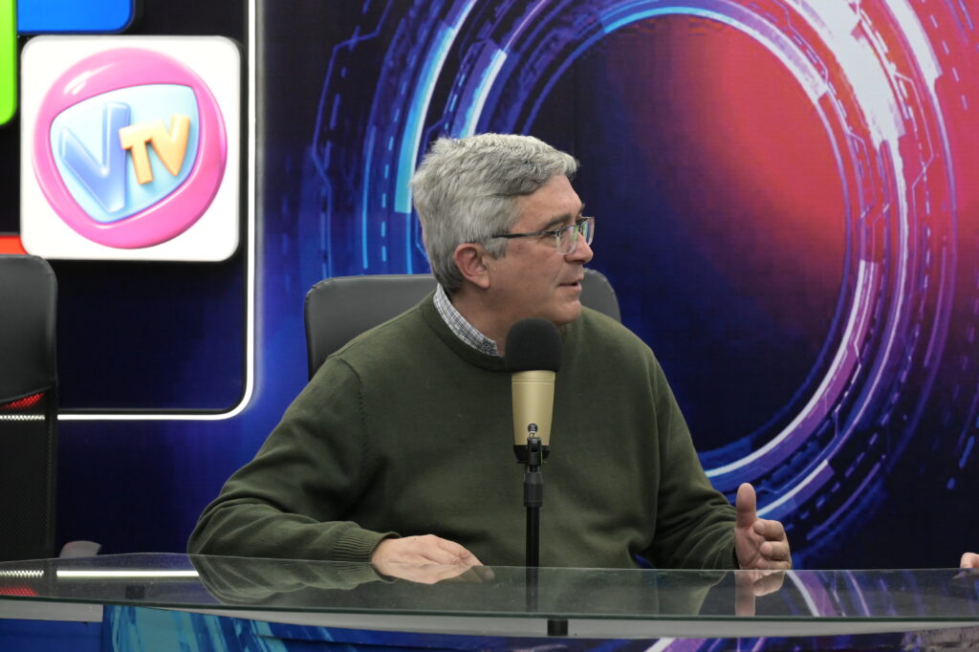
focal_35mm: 120
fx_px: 3262
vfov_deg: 11.4
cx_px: 490
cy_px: 326
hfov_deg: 17.1
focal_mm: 120
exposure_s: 1/250
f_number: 9
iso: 4000
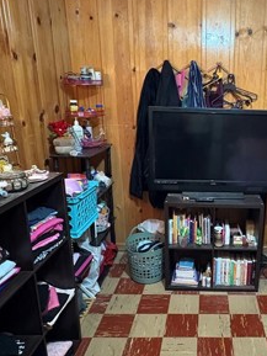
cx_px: 217
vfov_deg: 58.3
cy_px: 179
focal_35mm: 31
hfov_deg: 43.2
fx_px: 319
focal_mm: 2.22
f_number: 2.2
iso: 1000
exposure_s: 1/30
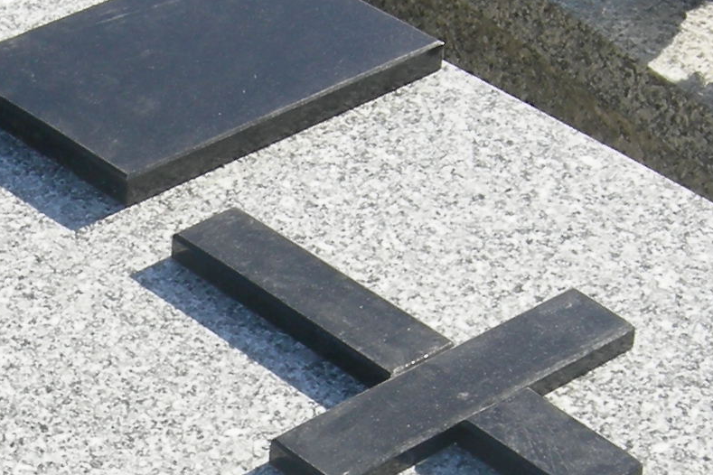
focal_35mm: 123
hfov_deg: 16.4
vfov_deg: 11.1
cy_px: 457
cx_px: 45
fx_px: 2436
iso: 64
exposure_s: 1/168
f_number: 6
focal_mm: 7.5
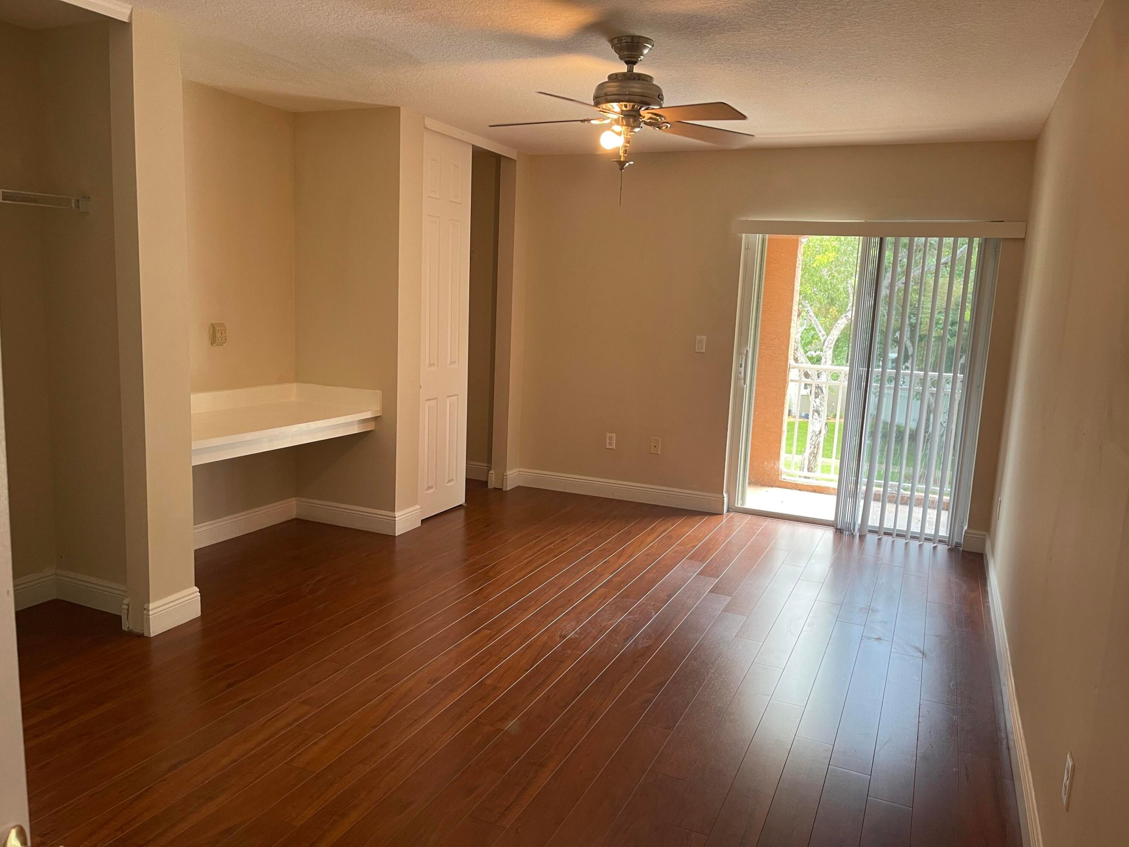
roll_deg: -2.3
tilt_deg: -9.5
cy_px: 424
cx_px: 564
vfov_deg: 54.9
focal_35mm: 25
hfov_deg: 69.4
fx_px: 815
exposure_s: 1/60
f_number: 1.6
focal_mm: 5.1
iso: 125
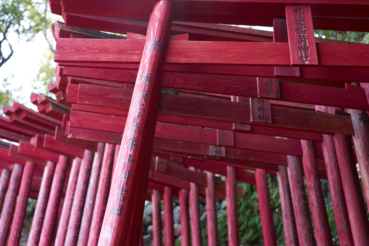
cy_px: 123
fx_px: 564
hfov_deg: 36.2
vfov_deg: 24.6
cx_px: 184
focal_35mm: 55
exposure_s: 1/60
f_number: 2.8
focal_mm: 55
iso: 200
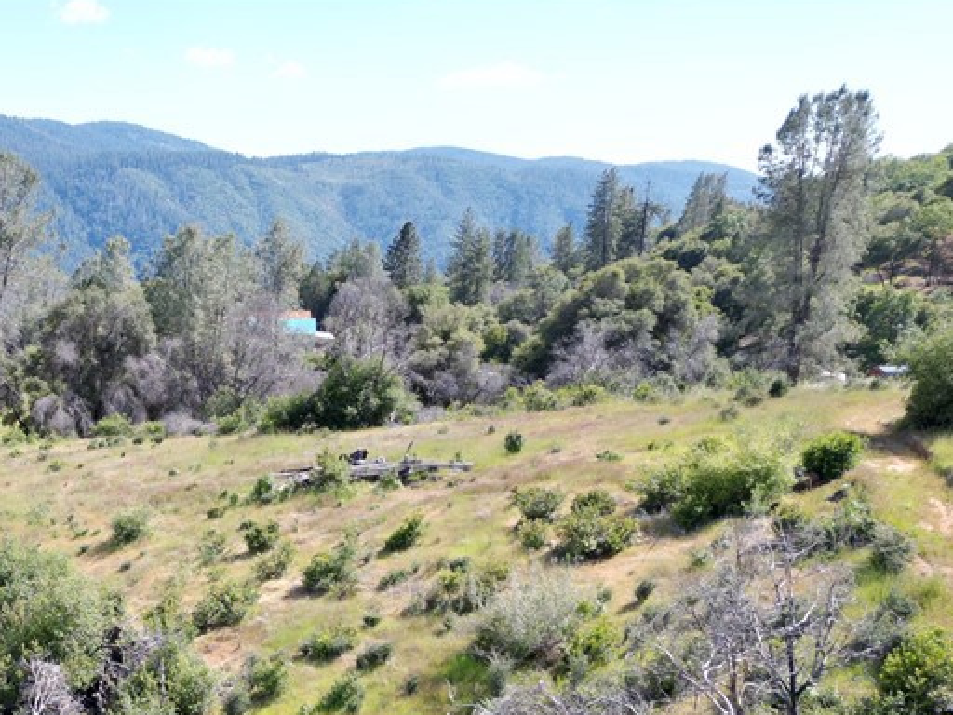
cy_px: 704
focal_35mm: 48
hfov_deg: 36.6
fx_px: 1321
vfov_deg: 28.5
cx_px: 60
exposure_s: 1/1000
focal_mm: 6.72
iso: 100
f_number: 1.7
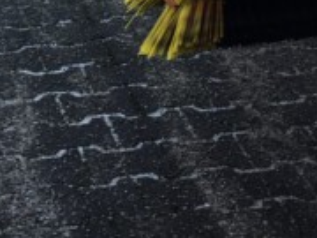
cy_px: -236
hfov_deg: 16.9
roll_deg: -0.7
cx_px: 85
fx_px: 1062
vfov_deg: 11.5
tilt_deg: -11.6
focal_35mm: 116
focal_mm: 4.15
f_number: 2.2
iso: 25
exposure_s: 1/103
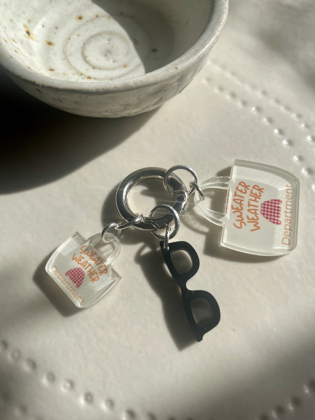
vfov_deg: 67.3
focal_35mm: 26
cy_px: 210
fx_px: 315
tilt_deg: -68.4
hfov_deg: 53.1
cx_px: 158
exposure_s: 1/4000
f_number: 1.6
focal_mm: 4.2
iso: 32
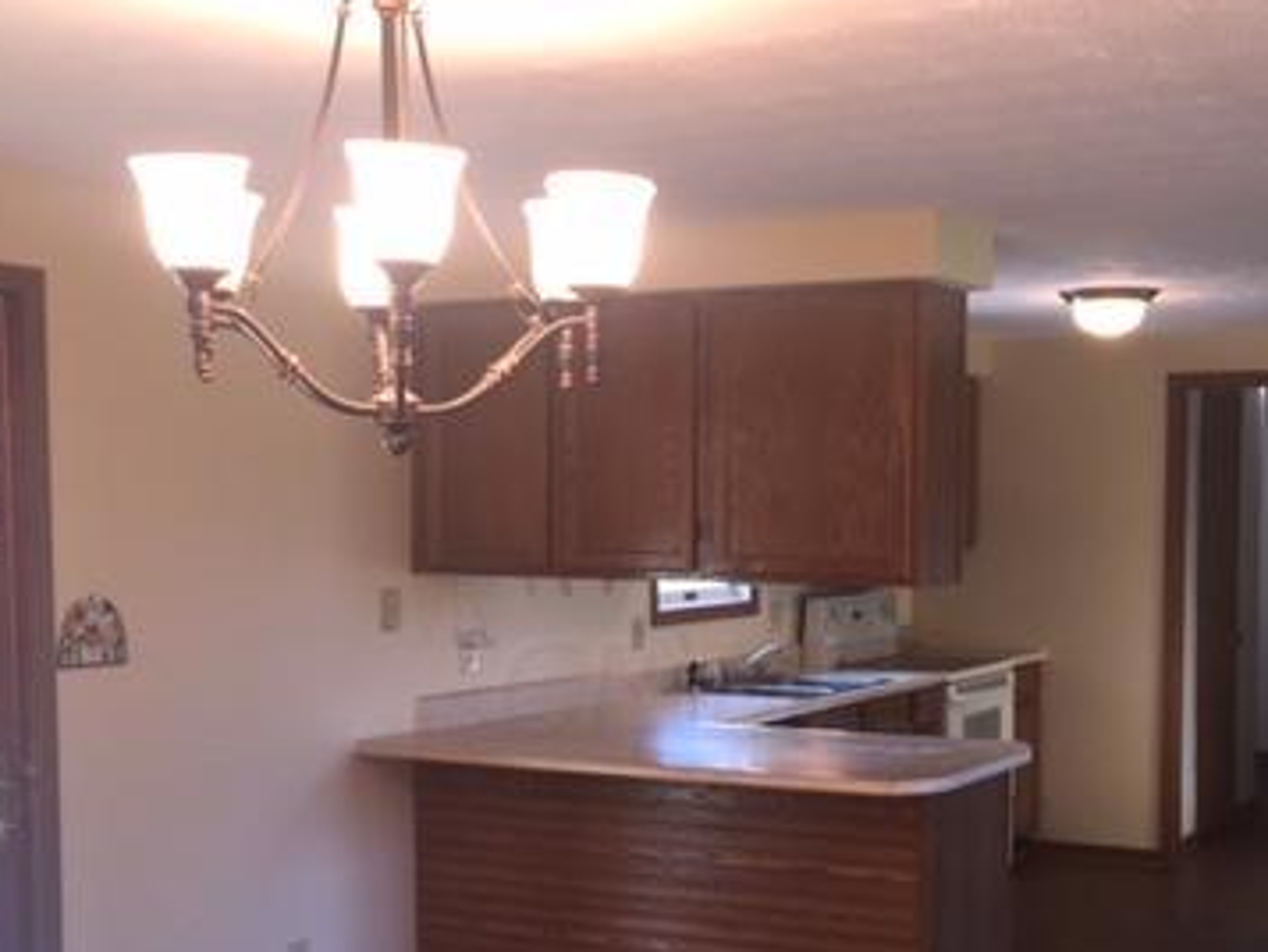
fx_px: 1905
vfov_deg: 27.8
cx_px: 714
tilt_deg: -4.8
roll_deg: -1.1
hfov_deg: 36.8
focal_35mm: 52
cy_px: 682
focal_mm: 4.15
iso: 32
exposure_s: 1/30
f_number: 2.2
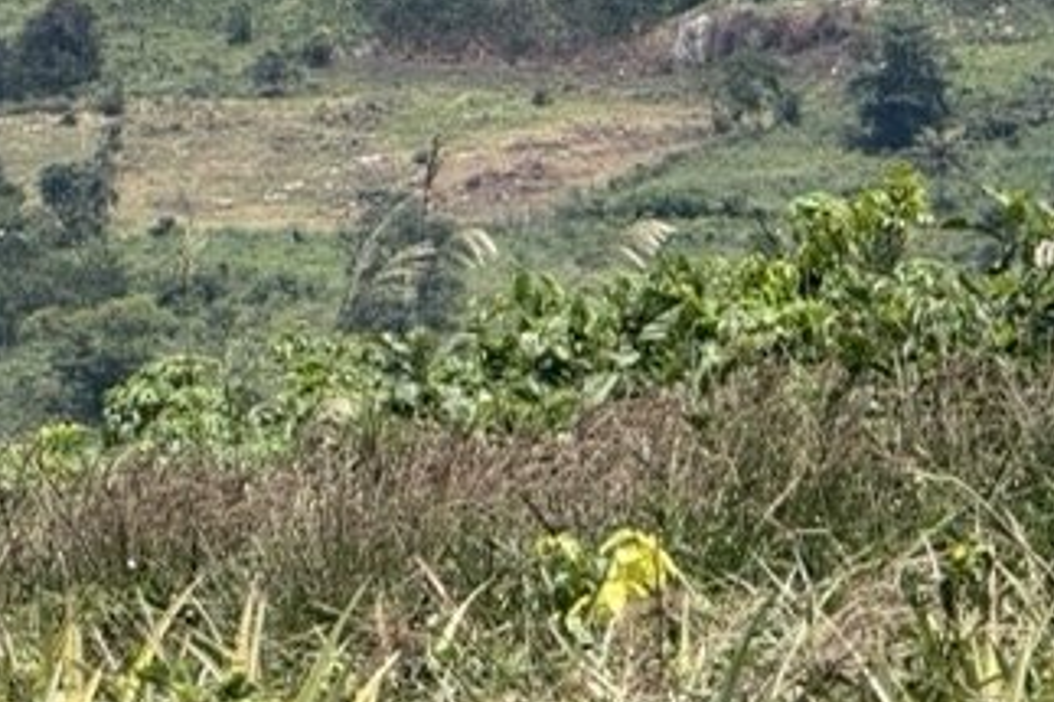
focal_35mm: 412
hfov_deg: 5.0
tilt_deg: -1.7
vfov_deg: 3.3
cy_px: -176
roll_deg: +2.5
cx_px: 1694
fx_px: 12056
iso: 32
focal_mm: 16.89
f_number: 2.8
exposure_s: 1/638
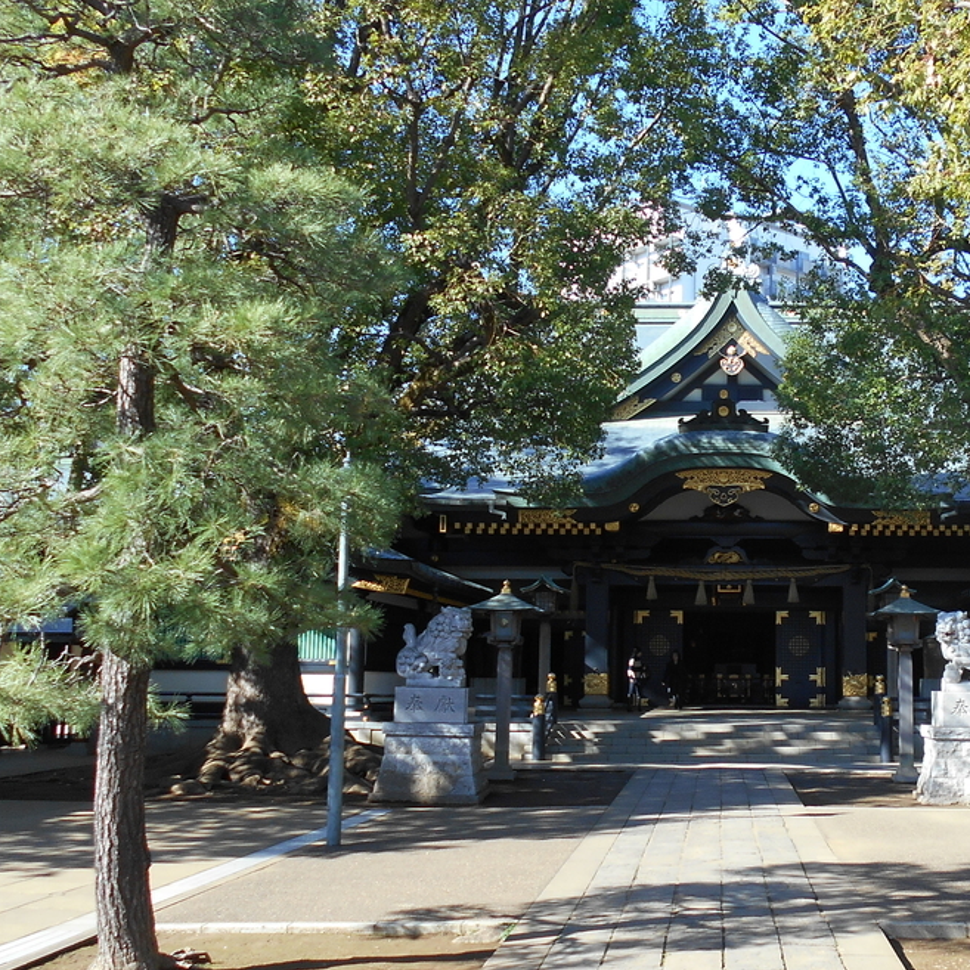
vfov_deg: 40.0
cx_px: 728
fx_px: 1332
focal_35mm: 42
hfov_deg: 39.0
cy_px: 490
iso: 80
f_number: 3.2
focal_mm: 4.6
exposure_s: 1/200
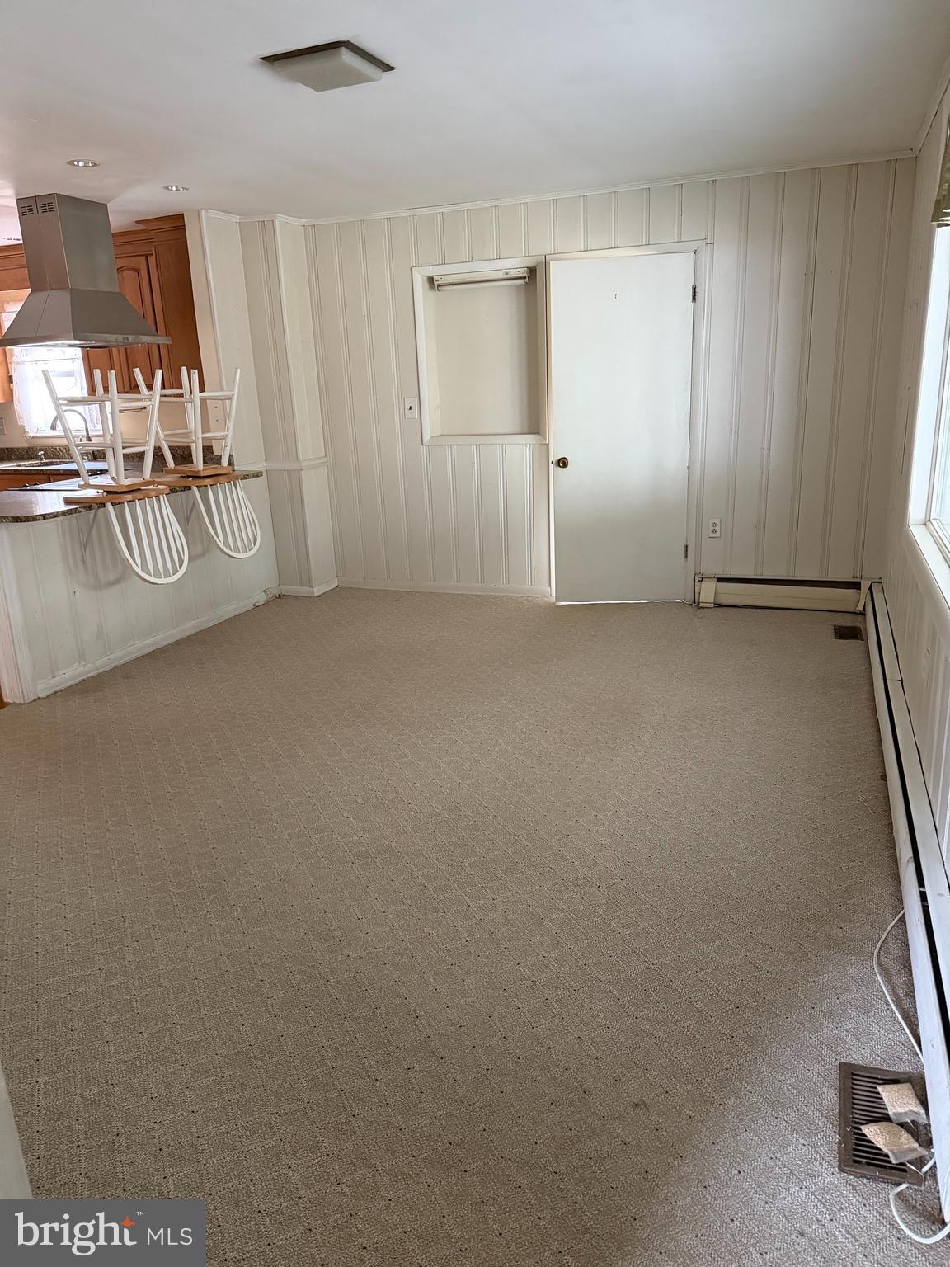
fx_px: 878
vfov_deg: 71.6
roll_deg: +2.0
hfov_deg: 56.8
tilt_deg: -16.0
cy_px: 634
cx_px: 475
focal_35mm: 24
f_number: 1.78
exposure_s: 1/46
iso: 800
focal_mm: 6.76
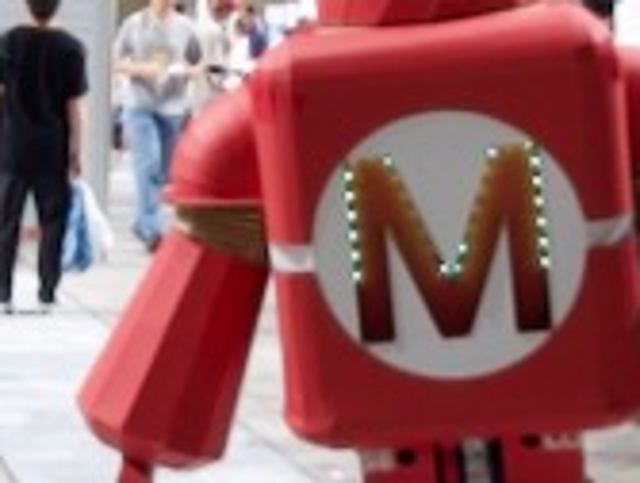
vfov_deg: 17.2
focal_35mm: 86
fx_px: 1593
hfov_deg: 22.0
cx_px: 31
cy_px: 197
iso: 320
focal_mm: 5.4
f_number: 2.3
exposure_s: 1/80
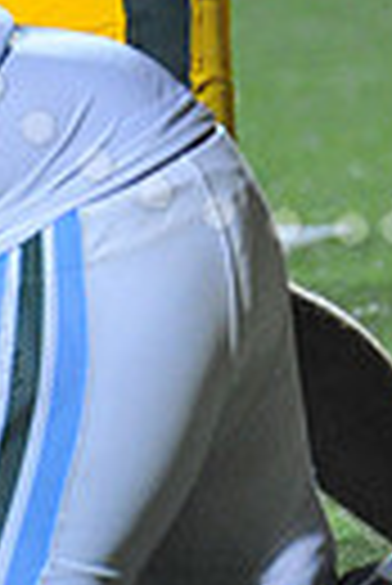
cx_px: 351
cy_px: -306
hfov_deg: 1.0
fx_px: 23211
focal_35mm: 1425
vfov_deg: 1.4
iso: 6400
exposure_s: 1/200
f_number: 5.6
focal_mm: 320
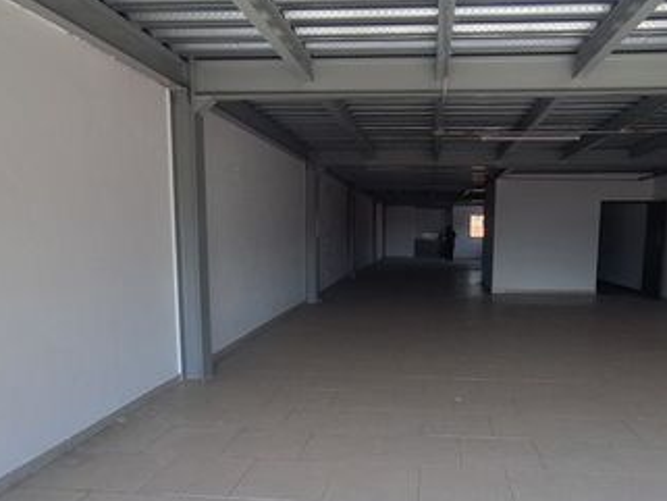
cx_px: 383
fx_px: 520
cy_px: 308
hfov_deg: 65.0
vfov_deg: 50.9
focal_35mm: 27
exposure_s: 1/427
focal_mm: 1.74
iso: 40
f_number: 2.2
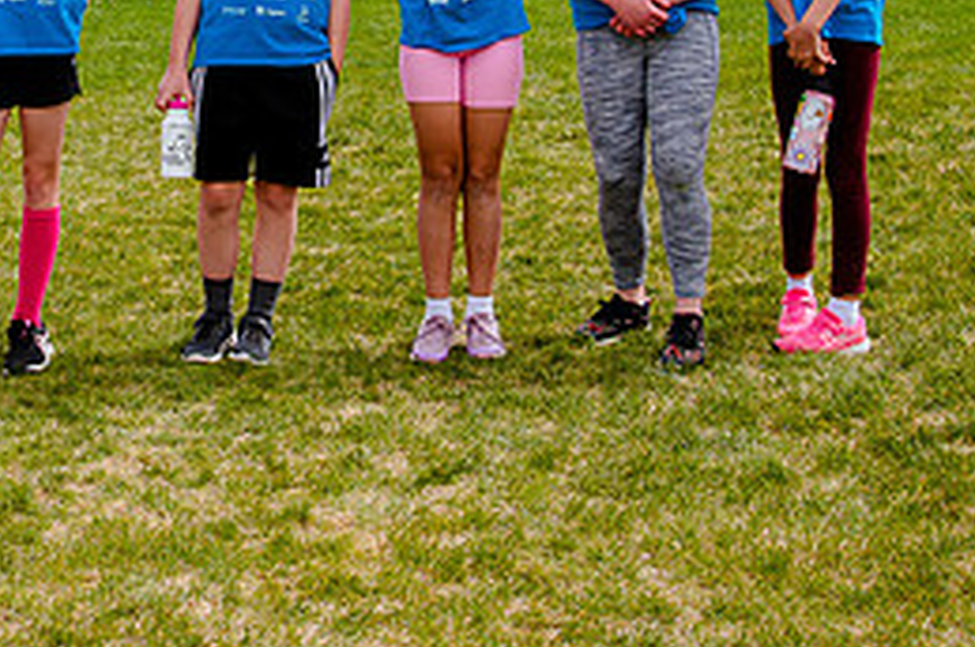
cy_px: -64
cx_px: 125
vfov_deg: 14.8
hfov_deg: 22.2
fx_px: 2434
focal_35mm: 90
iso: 200
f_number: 9
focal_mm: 32
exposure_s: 1/400
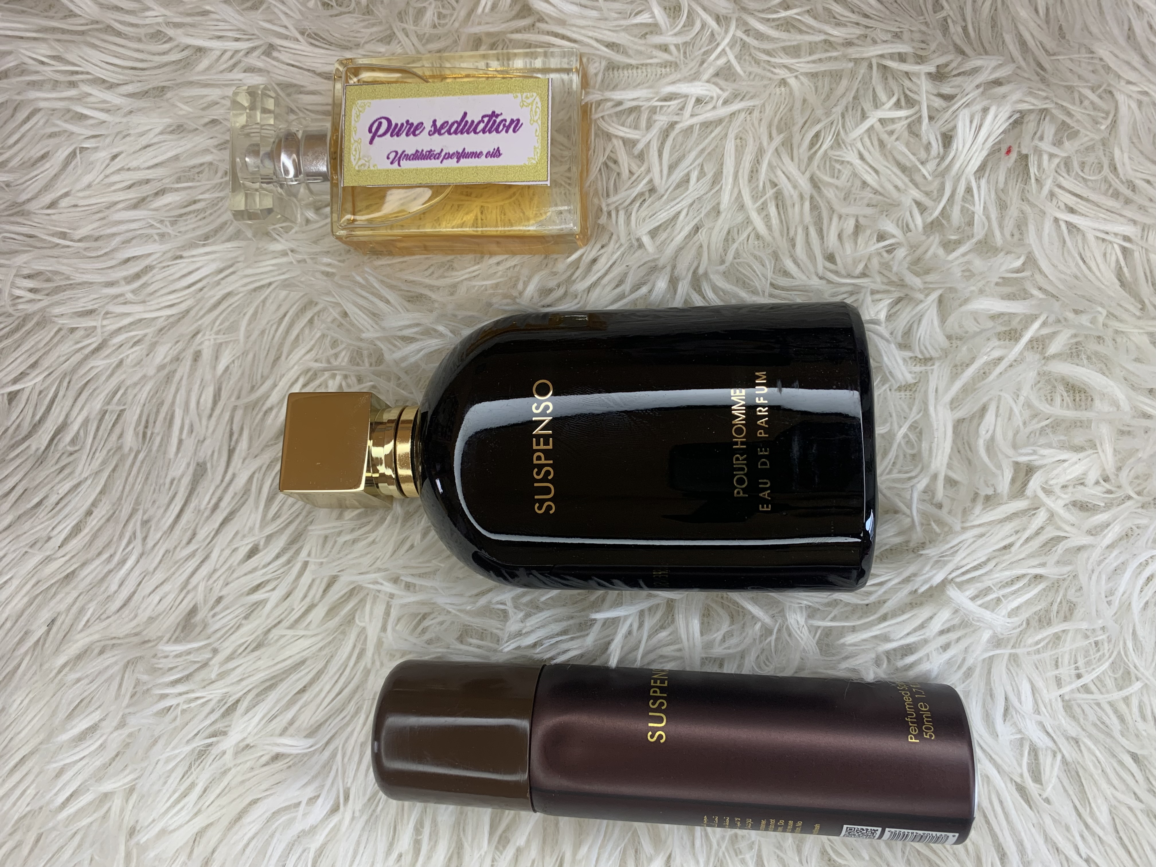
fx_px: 868
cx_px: 578
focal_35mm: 26
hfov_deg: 67.3
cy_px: 434
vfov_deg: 53.1
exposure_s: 1/121
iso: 64
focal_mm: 4.25
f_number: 1.8
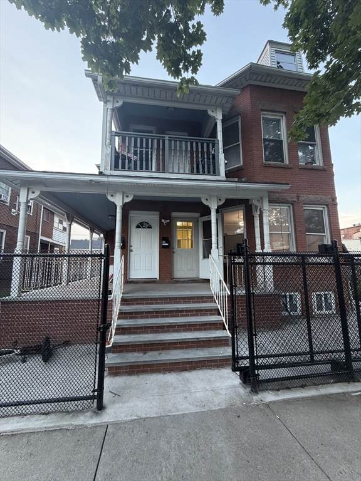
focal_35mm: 14
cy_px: 240
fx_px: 195
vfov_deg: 102.1
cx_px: 180
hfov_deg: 85.7
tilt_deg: +7.5
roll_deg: +0.0
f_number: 2.2
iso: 200
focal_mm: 2.22
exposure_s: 1/121
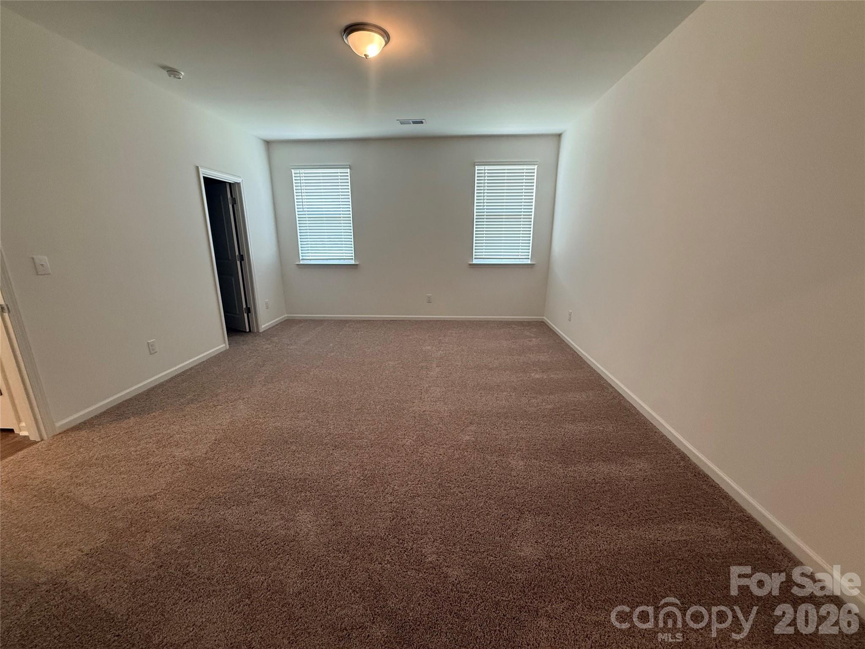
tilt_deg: -14.2
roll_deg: -1.0
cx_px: 432
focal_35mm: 14
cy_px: 324
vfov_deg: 85.7
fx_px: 350
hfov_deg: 102.1
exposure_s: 1/120
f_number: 2.2
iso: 320
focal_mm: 2.22
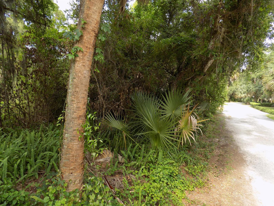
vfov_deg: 58.9
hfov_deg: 73.9
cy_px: 103
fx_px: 182
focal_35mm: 23
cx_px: 137
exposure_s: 1/125
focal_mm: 4
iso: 80
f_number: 3.1
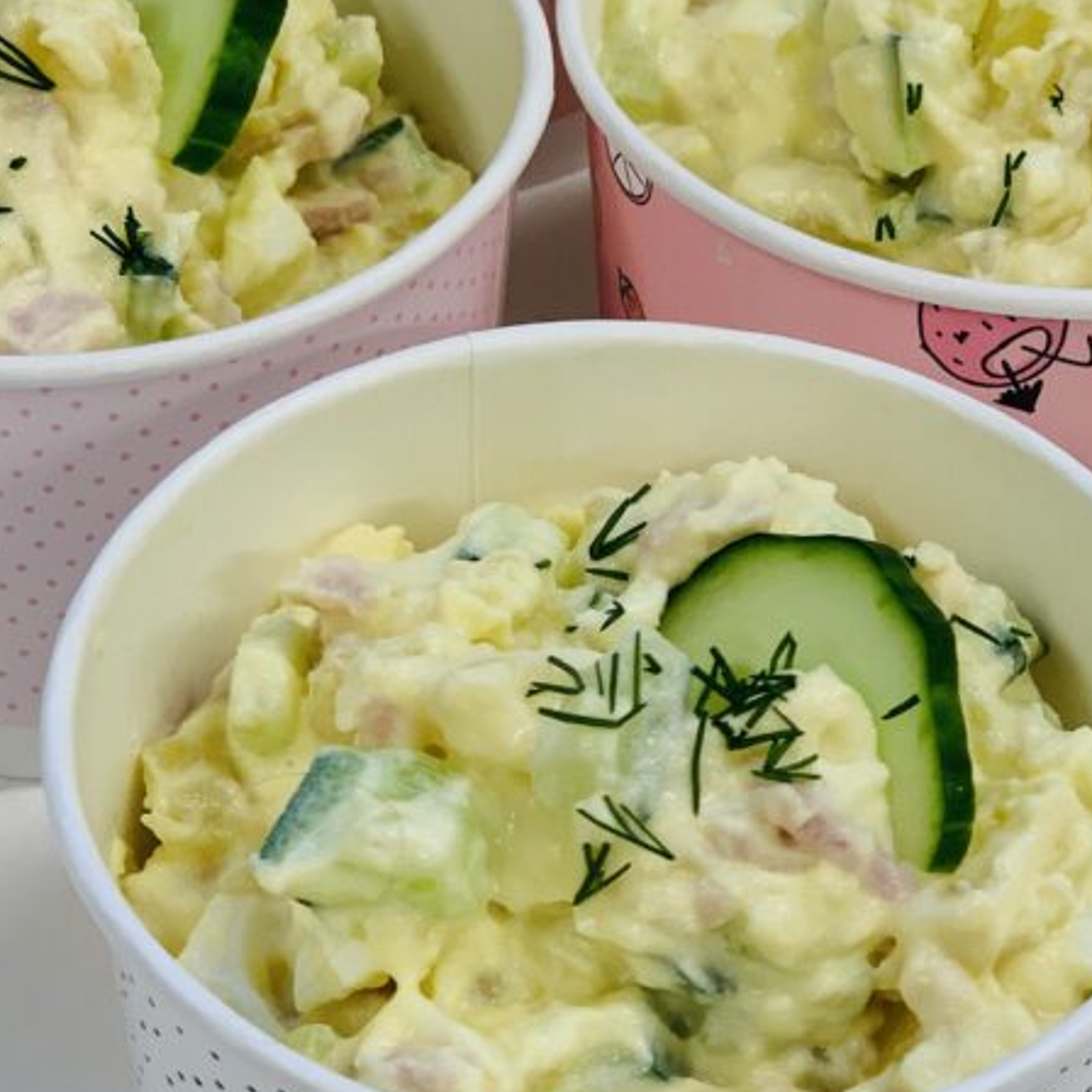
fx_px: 3747
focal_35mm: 105
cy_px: 422
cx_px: 612
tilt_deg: -39.2
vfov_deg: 16.6
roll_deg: -2.5
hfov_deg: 16.6
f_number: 2.4
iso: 64
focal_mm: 6
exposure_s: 1/100
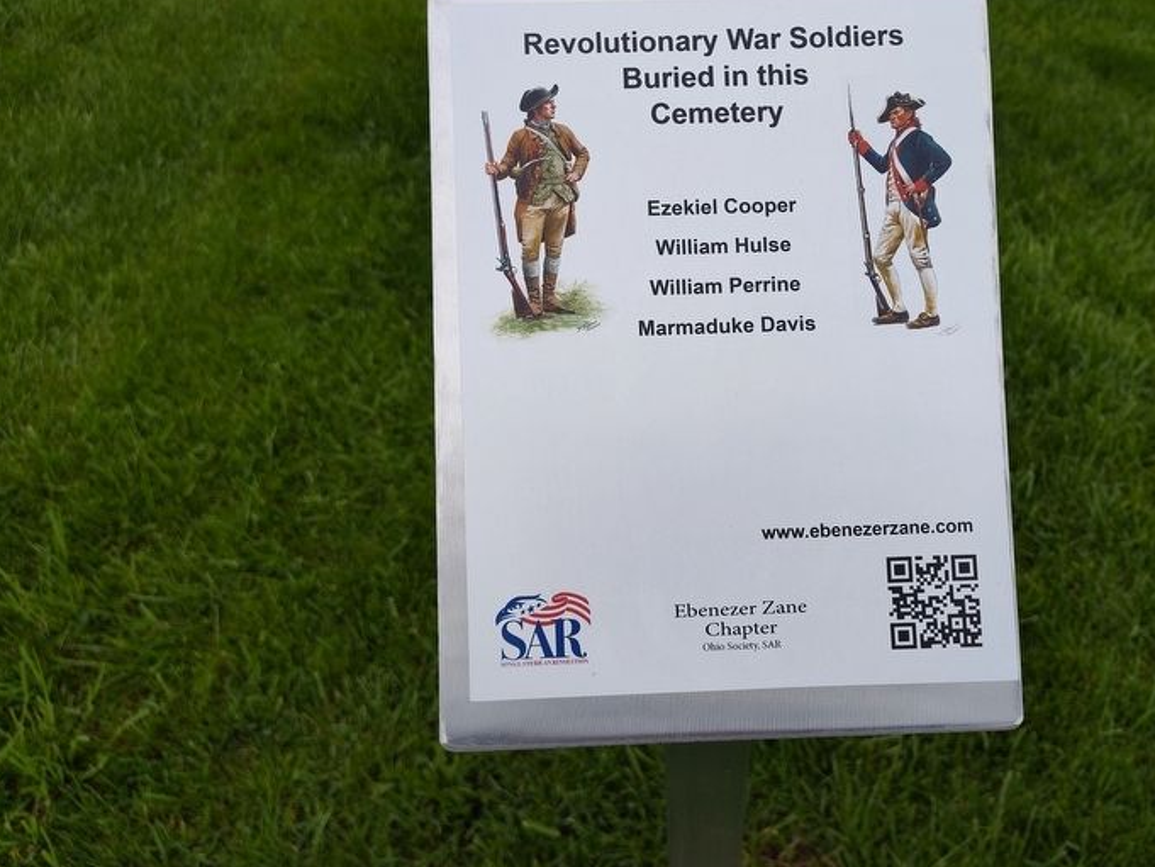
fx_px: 901
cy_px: 385
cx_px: 670
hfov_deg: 64.9
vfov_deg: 51.3
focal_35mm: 27
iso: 100
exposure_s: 1/1648
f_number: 1.8
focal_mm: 5.56
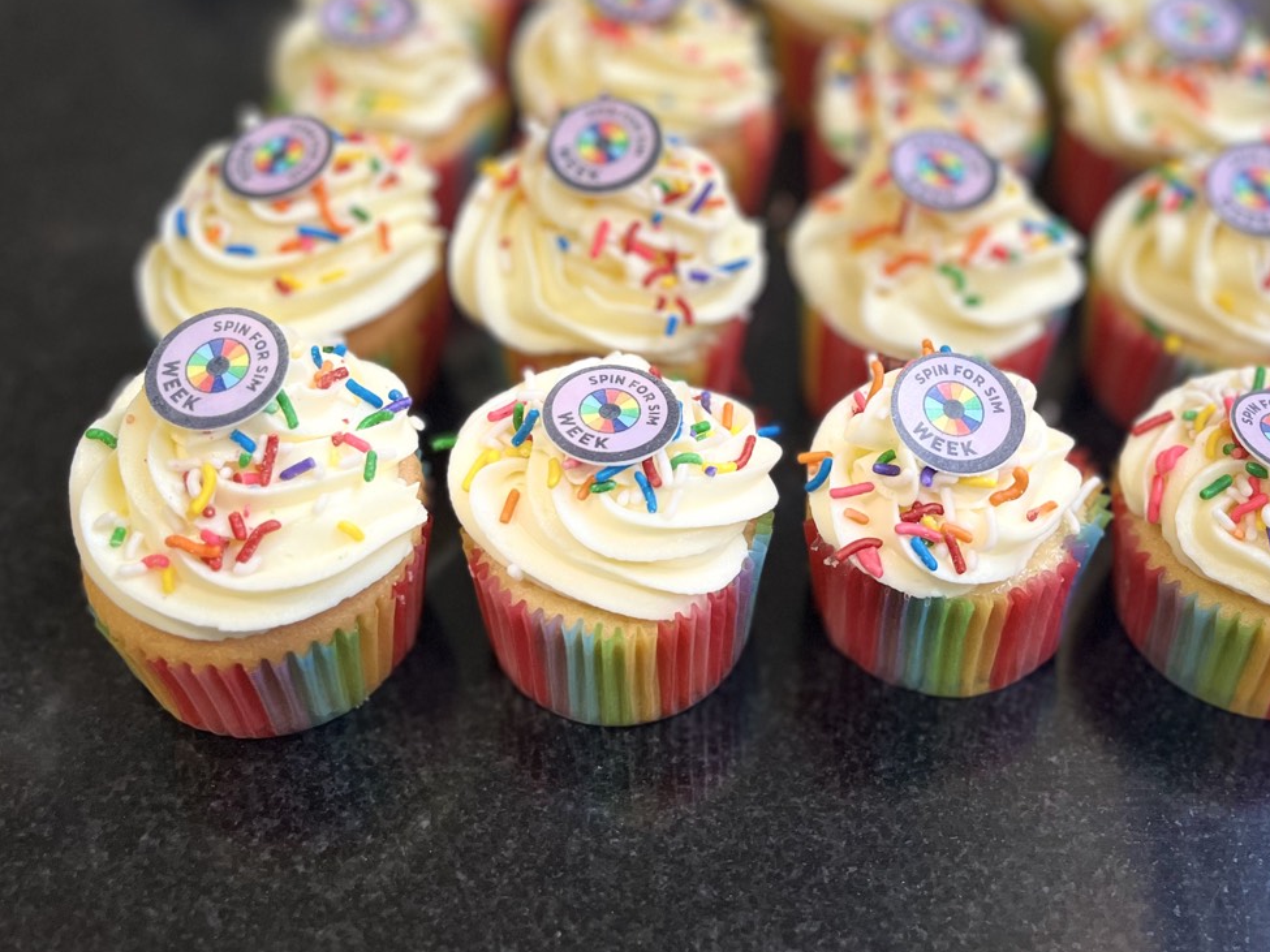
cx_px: 716
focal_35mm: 40
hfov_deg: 46.7
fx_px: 1467
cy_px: 266
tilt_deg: -41.4
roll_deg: -1.3
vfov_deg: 35.3
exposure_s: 1/50
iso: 160
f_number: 1.6
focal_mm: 5.1
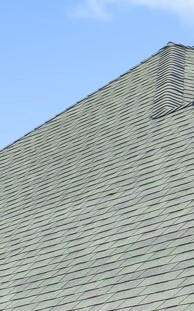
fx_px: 1337
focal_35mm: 158
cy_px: 544
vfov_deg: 12.2
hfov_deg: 7.4
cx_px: -383
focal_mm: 14
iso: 100
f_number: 10
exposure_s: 1/640
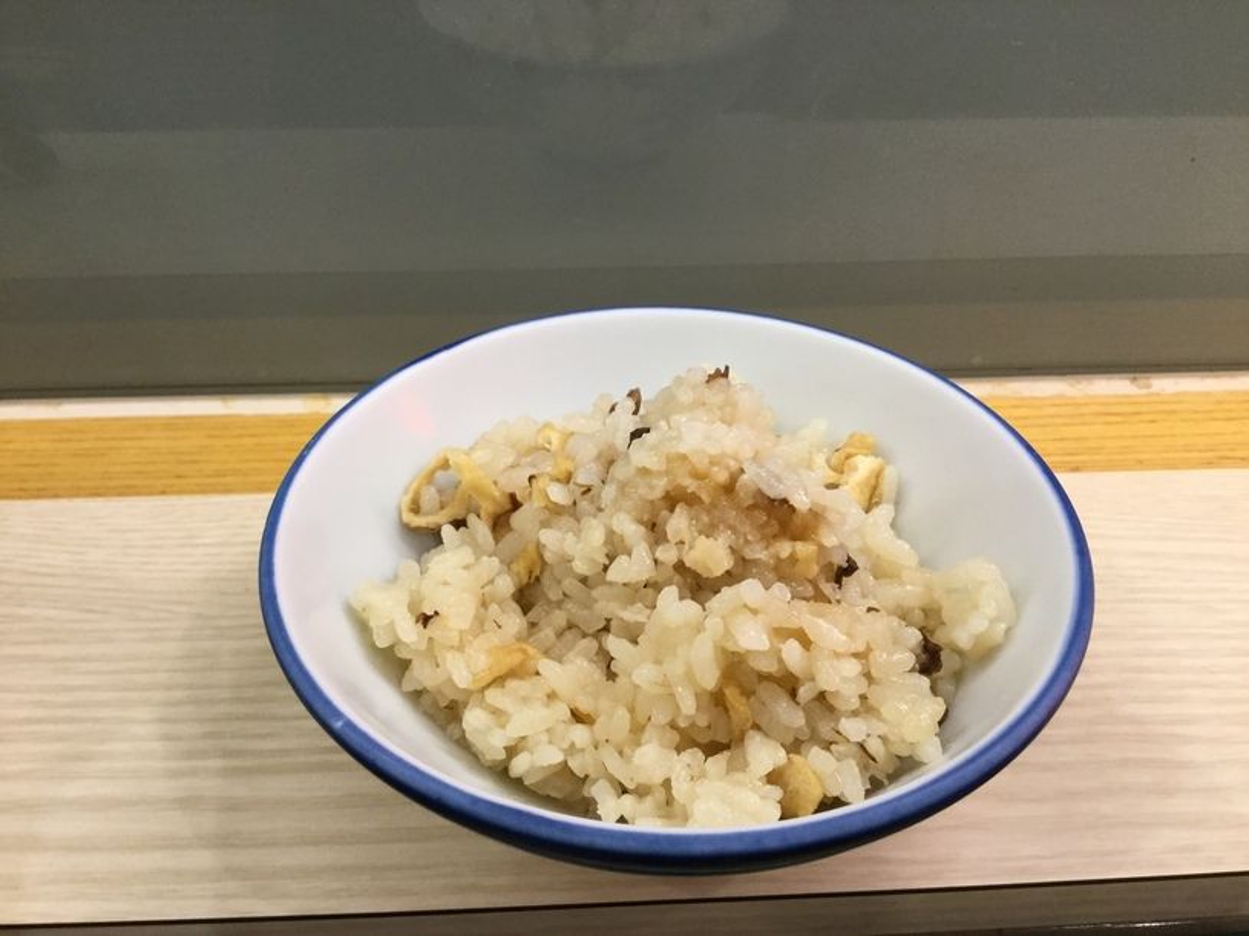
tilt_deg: -38.7
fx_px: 1118
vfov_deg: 45.4
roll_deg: -1.9
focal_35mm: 31
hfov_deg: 58.4
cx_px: 624
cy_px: 468
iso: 40
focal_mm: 3.3
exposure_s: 1/30
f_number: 2.4
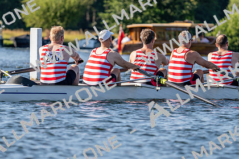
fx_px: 2622
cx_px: 100
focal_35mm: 395
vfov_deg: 3.5
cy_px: 74
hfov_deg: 5.2
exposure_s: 1/1600
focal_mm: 286
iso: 320
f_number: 5.6
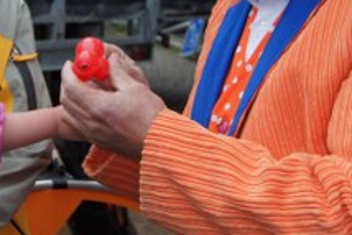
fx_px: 998
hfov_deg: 19.8
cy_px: 25
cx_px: 69
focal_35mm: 102
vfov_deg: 13.3
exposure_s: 1/800
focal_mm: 26
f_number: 5
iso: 800
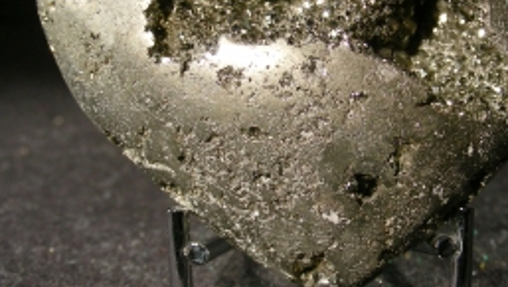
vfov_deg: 18.3
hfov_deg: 31.7
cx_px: 320
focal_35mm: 66
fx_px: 890
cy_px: 96
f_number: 3.5
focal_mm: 6.3
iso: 50
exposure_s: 1/24
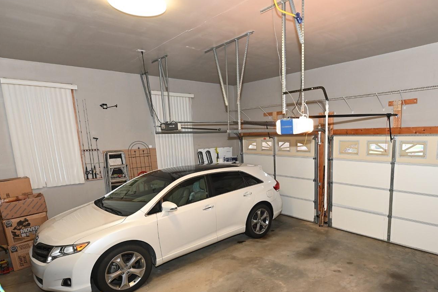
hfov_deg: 77.6
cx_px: 266
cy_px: 181
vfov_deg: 56.6
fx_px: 268
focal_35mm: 22
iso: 900
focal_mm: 14
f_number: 4
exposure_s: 1/60
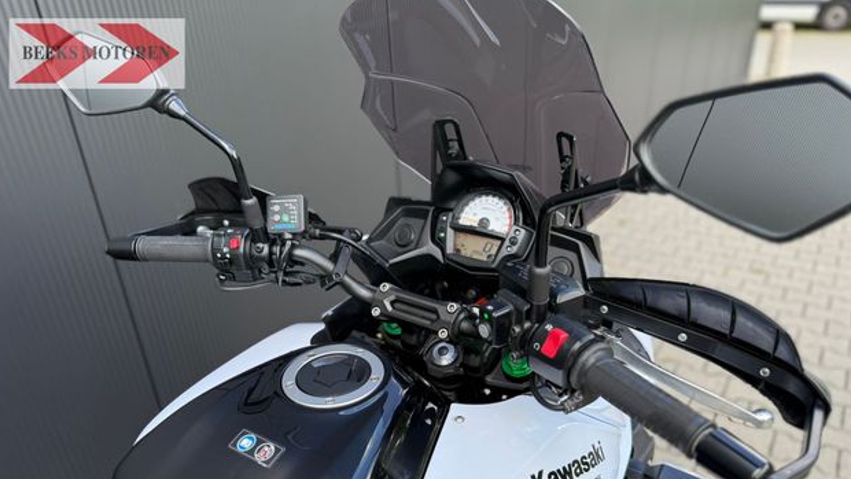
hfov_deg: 69.9
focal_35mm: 27
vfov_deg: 42.2
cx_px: 424
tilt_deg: -29.3
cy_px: 327
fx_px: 609
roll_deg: +2.9
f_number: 1.78
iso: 100
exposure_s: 1/547
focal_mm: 6.76
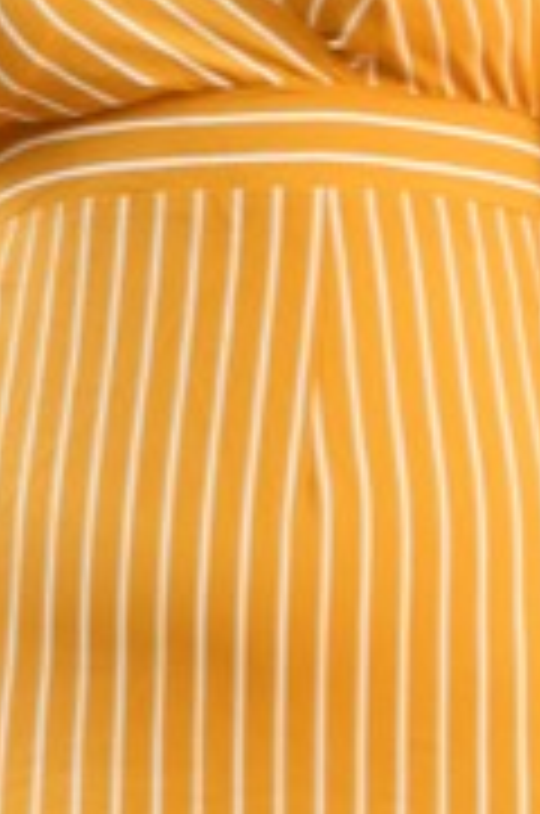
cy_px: 540
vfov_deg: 3.7
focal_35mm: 558
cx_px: 1046
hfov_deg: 2.4
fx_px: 12602
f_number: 3.5
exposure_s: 1/800
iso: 1250
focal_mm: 72
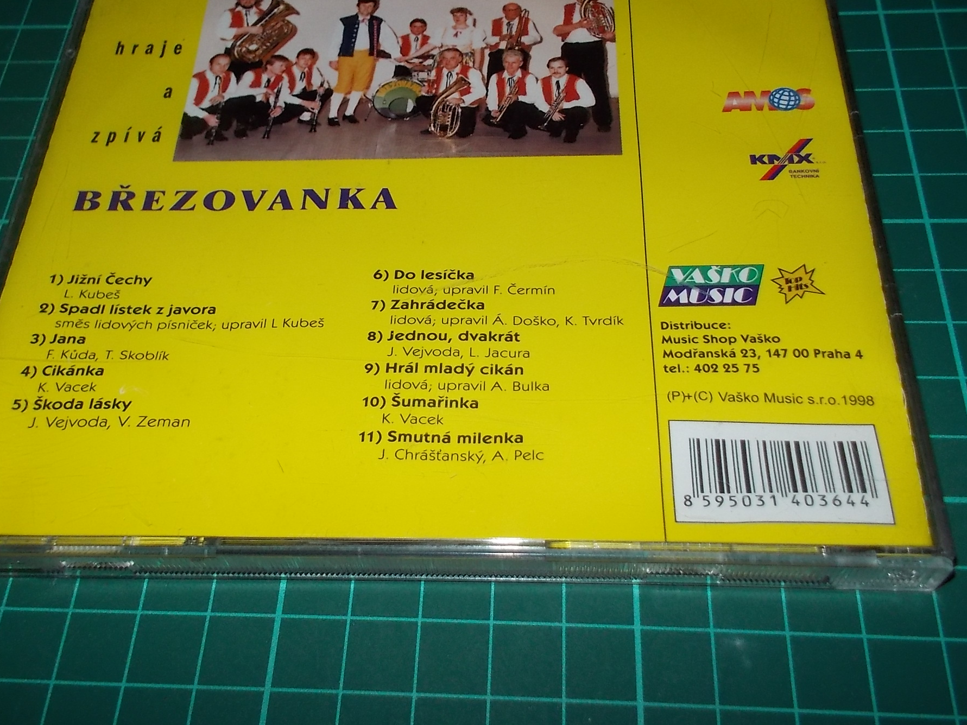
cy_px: 313
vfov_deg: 38.6
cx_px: 458
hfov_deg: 50.1
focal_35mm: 37
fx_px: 1034
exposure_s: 1/30
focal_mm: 4.1
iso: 200
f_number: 3.3
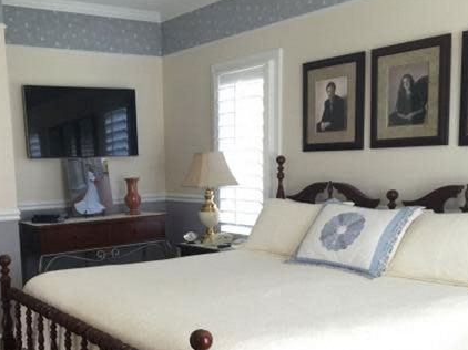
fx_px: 595
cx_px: 165
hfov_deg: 42.5
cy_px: 260
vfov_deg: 32.3
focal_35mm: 44
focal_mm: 4.2
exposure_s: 1/30
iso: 64
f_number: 2.2
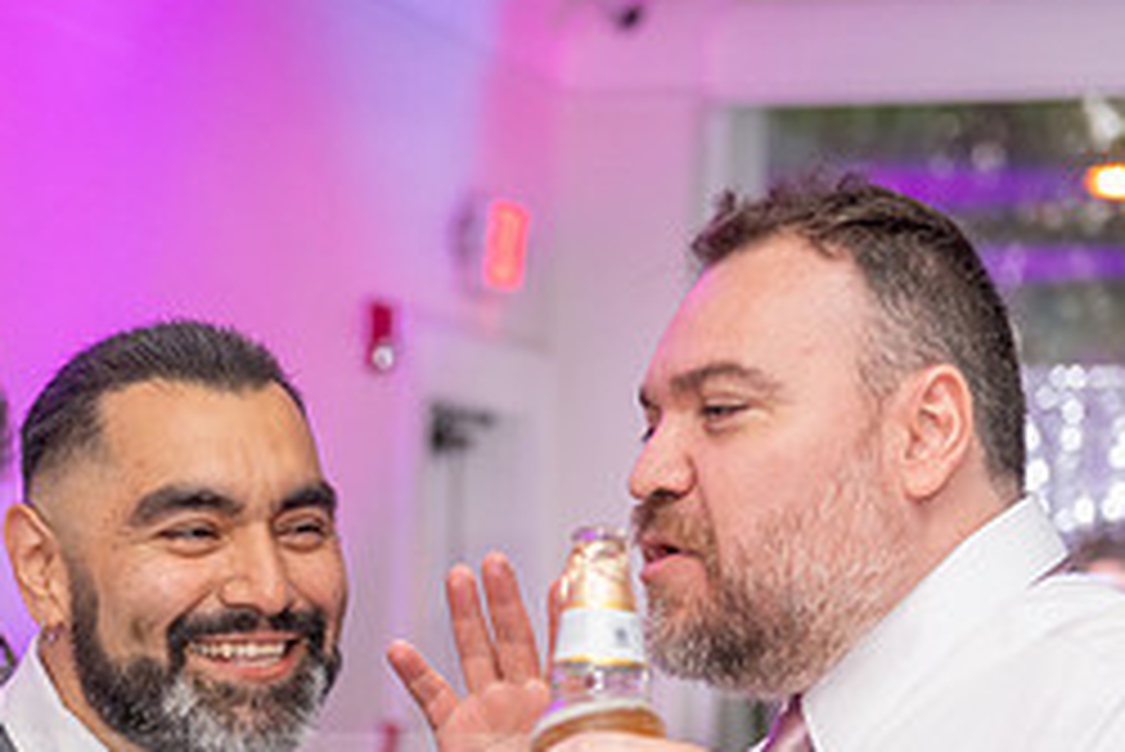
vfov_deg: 9.8
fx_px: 4346
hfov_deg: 14.7
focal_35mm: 139
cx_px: 243
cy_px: 840
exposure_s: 1/100
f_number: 3.5
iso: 800
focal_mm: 60
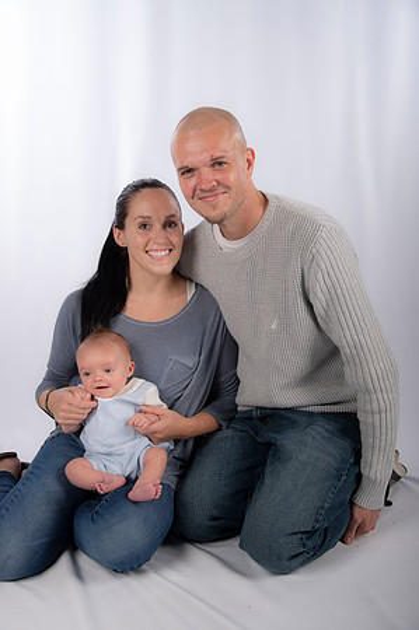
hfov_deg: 33.3
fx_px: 700
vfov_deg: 48.5
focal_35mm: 40
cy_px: 315
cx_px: 210
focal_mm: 40
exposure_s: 1/200
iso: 100
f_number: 5.6
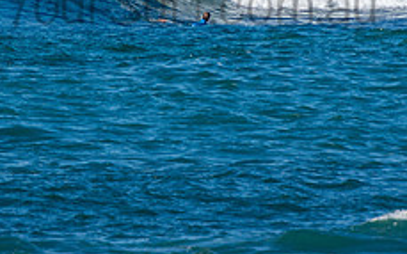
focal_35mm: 1588
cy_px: -17
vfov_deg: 0.8
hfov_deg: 1.3
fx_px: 17610
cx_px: 188
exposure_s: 1/2000
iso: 360
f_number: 5.6
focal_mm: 400
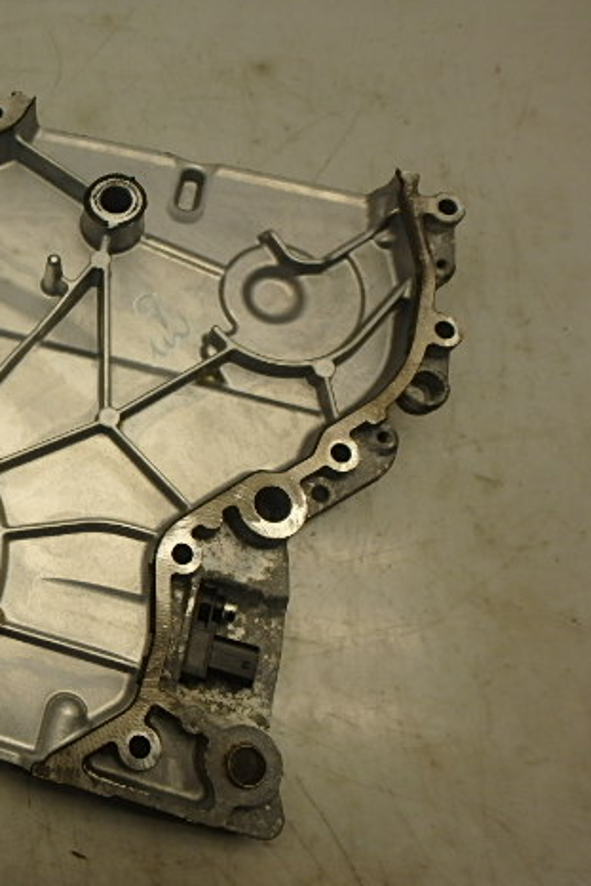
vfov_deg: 61.9
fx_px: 738
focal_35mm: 30
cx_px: -4
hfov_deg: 38.6
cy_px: 445
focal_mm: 3.7
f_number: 3.5
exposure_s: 1/80
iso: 125
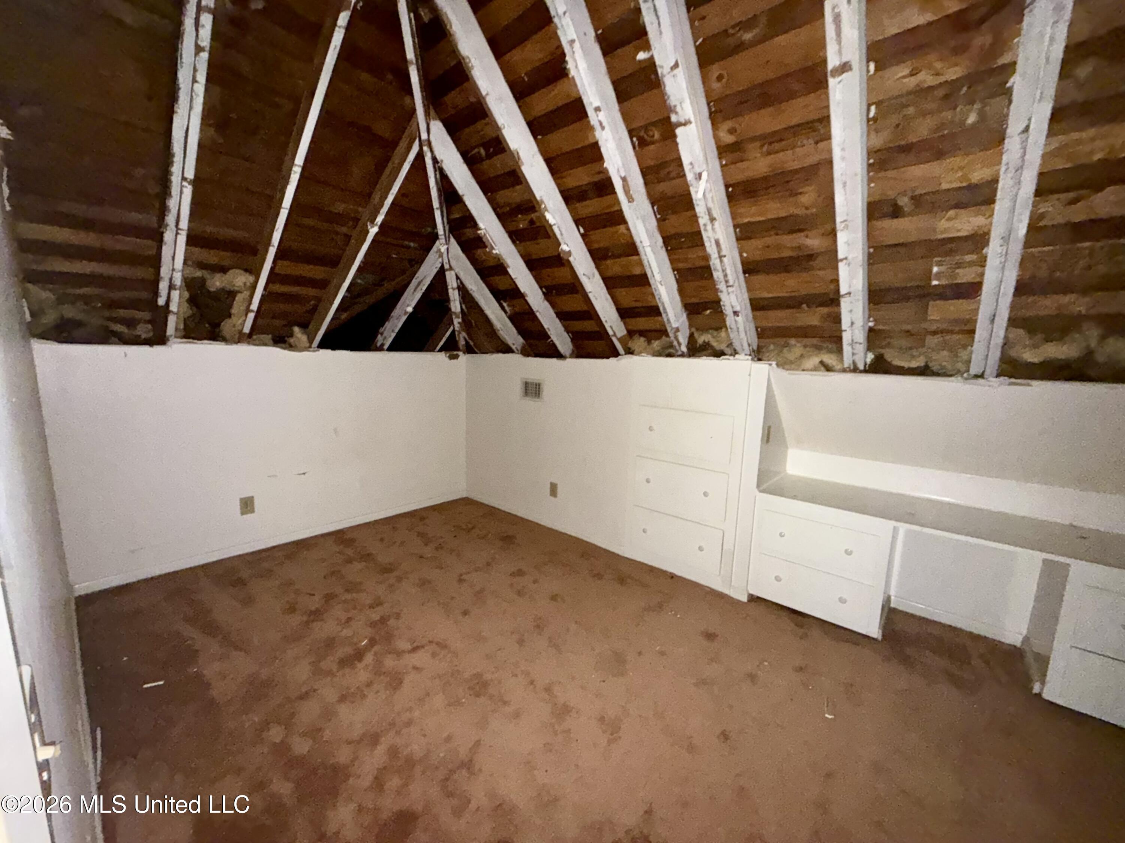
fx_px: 455
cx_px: 562
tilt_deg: -9.2
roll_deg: -1.2
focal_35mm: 14
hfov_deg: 102.1
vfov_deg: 85.7
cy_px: 422
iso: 500
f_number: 2.2
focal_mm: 2.22
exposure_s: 1/16
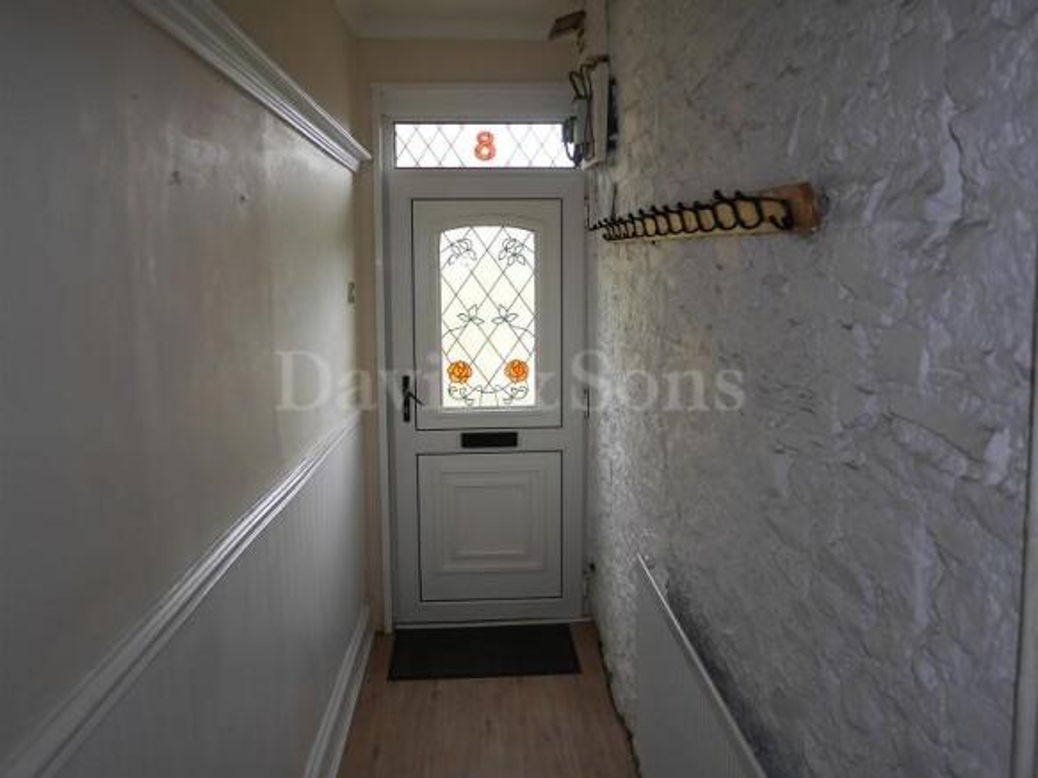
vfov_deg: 49.7
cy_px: 389
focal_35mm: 28
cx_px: 519
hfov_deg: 63.5
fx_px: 839
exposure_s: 1/80
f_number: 2.5
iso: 200
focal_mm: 14
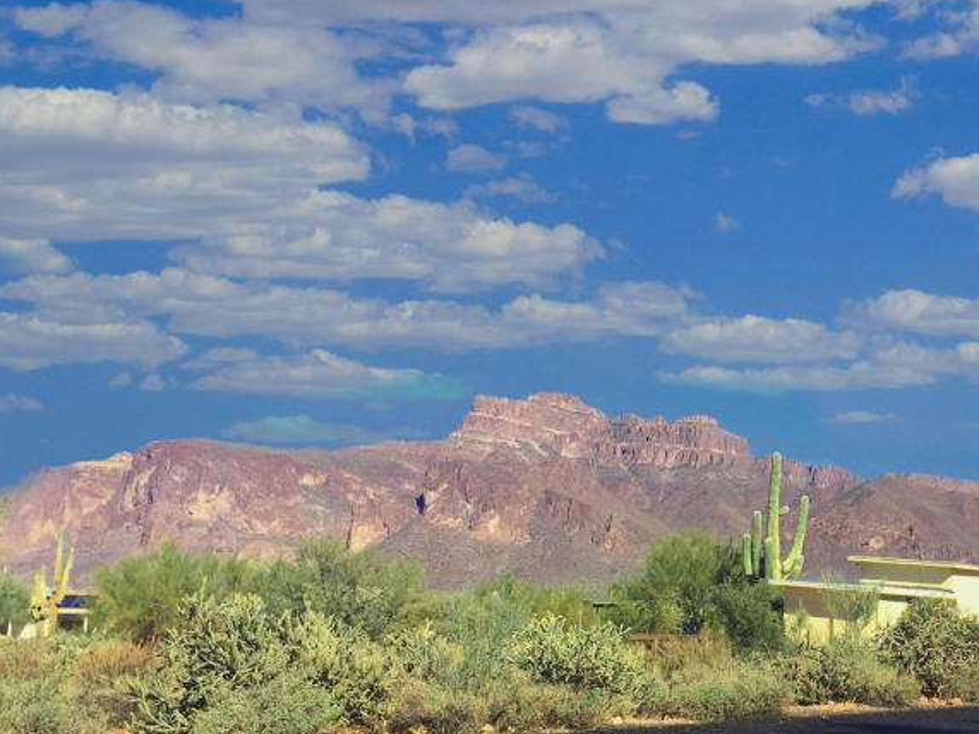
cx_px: 821
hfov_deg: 35.3
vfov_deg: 27.9
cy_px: 461
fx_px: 1470
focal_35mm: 52
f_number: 2.2
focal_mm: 4.15
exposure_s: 1/1570
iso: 25
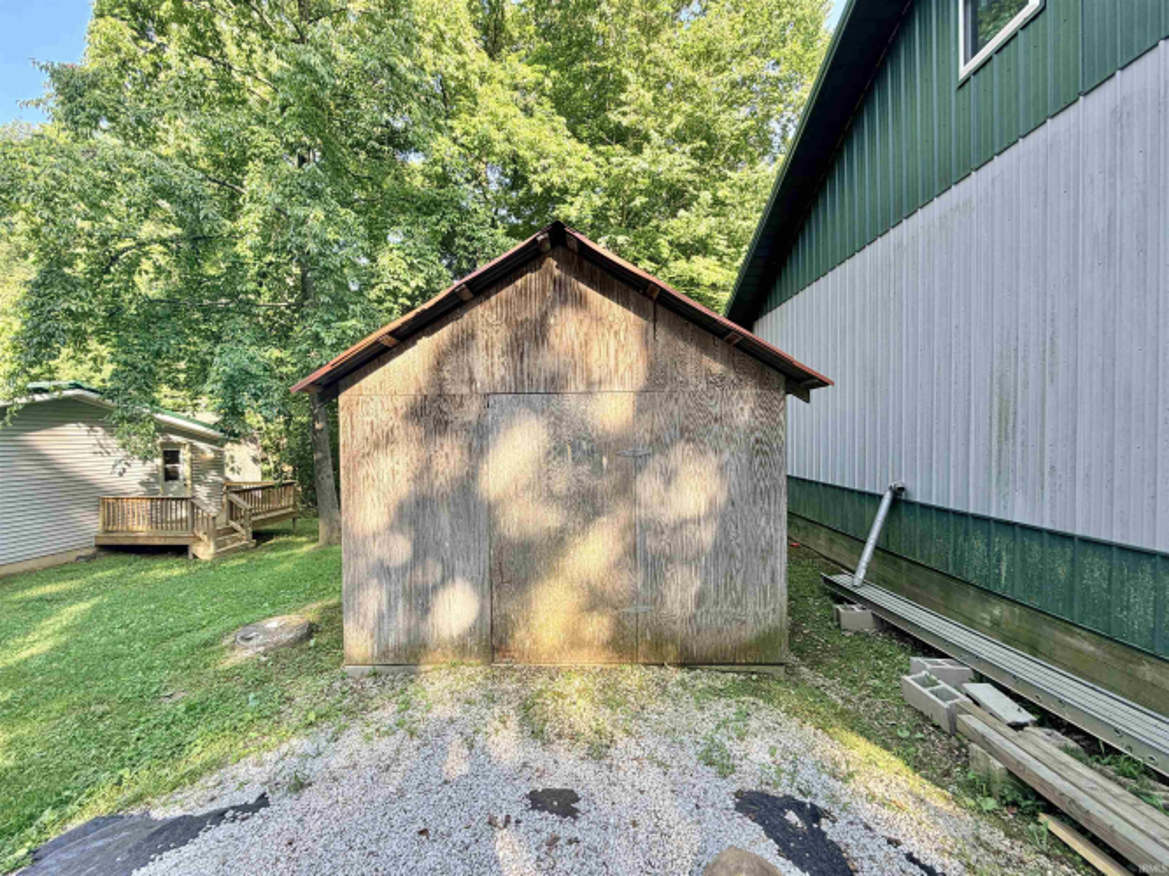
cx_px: 584
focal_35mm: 14
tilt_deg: -0.6
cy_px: 438
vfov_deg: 85.7
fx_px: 473
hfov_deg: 102.1
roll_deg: +1.2
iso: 40
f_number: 2.2
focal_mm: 2.22
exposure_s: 1/130
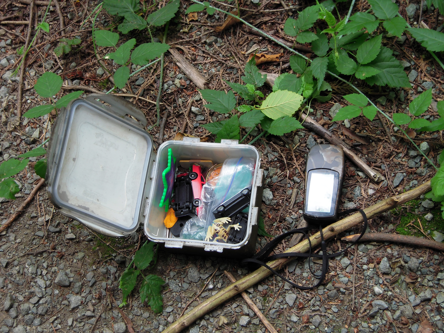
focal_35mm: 69
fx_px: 885
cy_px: 166
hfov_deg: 28.2
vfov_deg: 21.3
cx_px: 222
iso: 100
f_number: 4.2
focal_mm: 12.3
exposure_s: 1/100
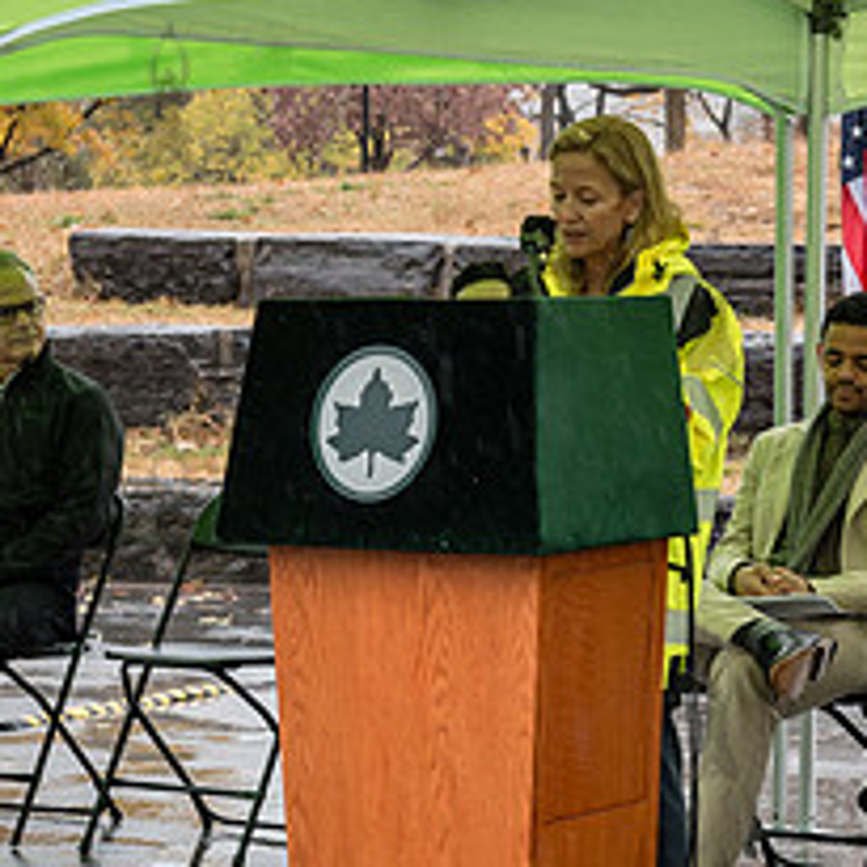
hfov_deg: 13.9
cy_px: 298
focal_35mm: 125
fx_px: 3542
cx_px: 711
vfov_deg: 13.9
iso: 640
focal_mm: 52
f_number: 5.6
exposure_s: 1/250
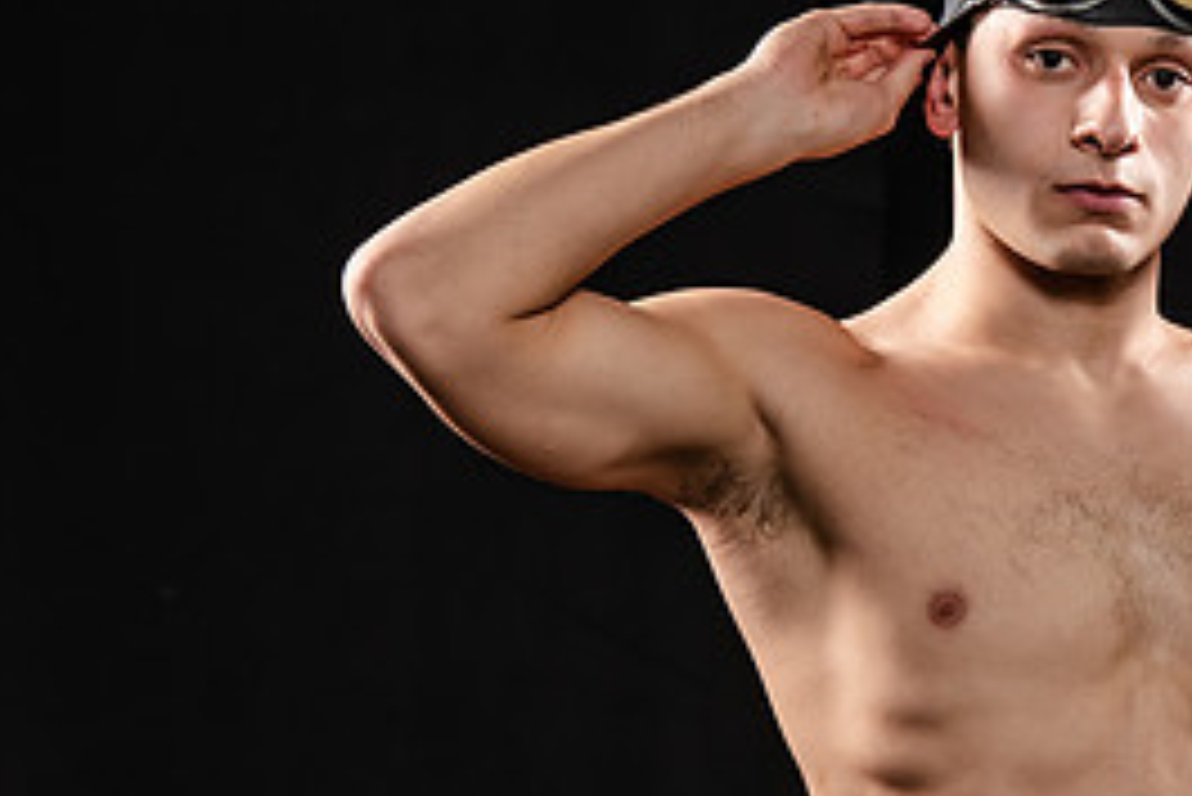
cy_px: 488
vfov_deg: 4.6
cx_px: 1223
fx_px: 9806
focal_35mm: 296
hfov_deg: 6.9
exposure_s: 1/200
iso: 400
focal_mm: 135
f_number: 5.6
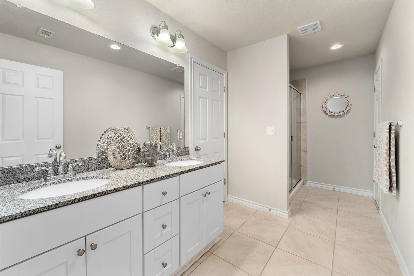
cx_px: 207
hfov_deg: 100.4
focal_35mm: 15
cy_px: 138
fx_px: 172
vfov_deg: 77.3
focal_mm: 10
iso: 400
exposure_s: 1/1.67
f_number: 8
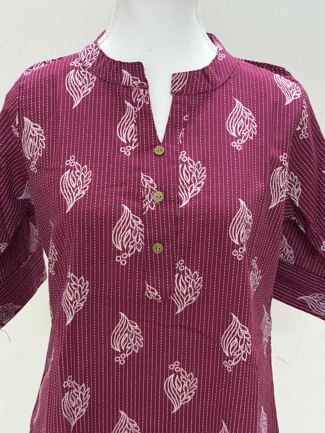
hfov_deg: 30.3
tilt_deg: -12.8
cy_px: 216
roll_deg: -1.0
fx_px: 601
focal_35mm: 48
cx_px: 162
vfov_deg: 39.7
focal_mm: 6.76
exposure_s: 1/50
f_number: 1.78
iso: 160
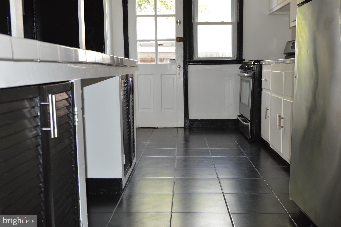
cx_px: 170
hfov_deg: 53.2
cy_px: 114
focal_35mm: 36
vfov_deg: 36.8
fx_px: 341
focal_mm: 24
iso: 400
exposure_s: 1/80
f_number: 4
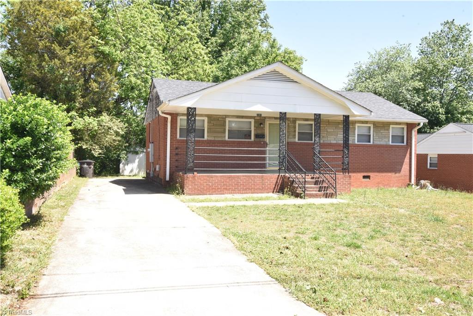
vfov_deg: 41.1
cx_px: 236
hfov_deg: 58.7
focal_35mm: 32
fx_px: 420
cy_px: 158
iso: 1250
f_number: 22
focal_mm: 32
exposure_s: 1/200
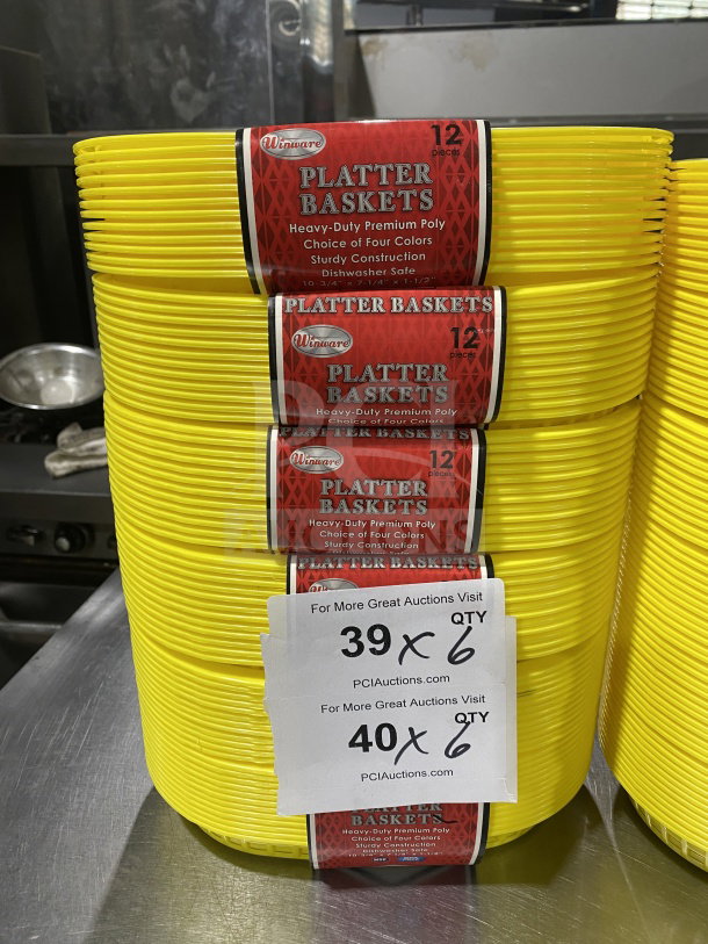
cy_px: 472
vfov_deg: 67.3
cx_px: 354
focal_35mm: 26
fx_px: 709
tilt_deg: -19.6
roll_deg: +0.3
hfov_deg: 53.1
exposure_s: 1/76
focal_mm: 4.25
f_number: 1.8
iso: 125
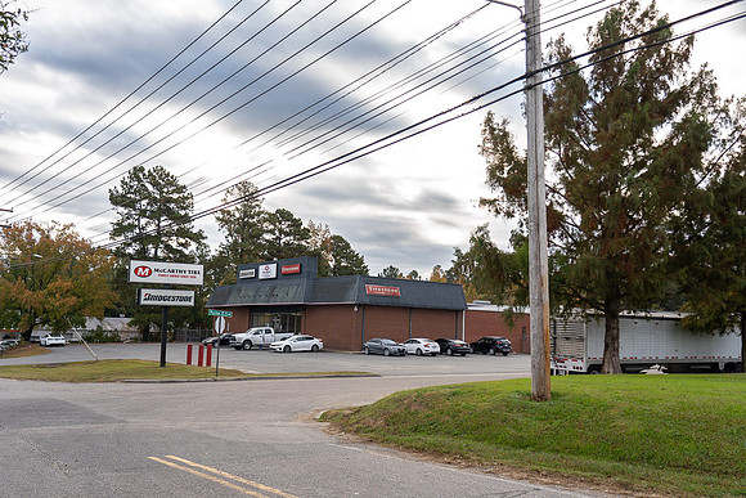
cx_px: 373
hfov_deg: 57.2
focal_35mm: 33
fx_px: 684
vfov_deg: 40.0
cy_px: 249
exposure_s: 1/320
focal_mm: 33
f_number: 4
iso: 250
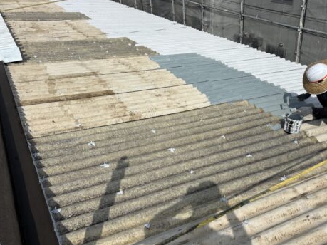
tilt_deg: -27.8
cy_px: 118
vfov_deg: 41.8
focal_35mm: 34
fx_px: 321
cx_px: 183
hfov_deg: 53.8
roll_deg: +0.9
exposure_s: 1/9901
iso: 50
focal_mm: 5.96
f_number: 1.6
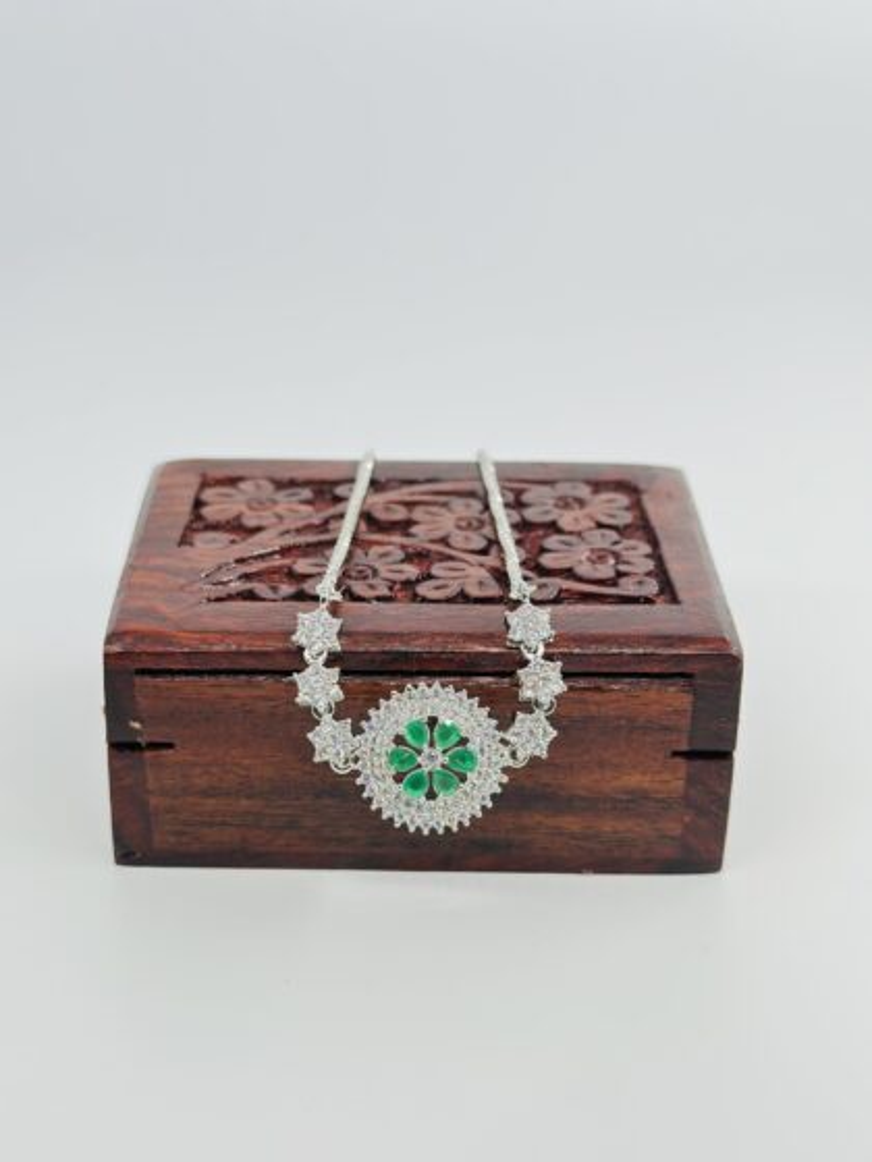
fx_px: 1612
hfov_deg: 30.3
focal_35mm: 48
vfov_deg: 39.7
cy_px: 581
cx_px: 436
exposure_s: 1/619
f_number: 1.78
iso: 80
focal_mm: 6.86
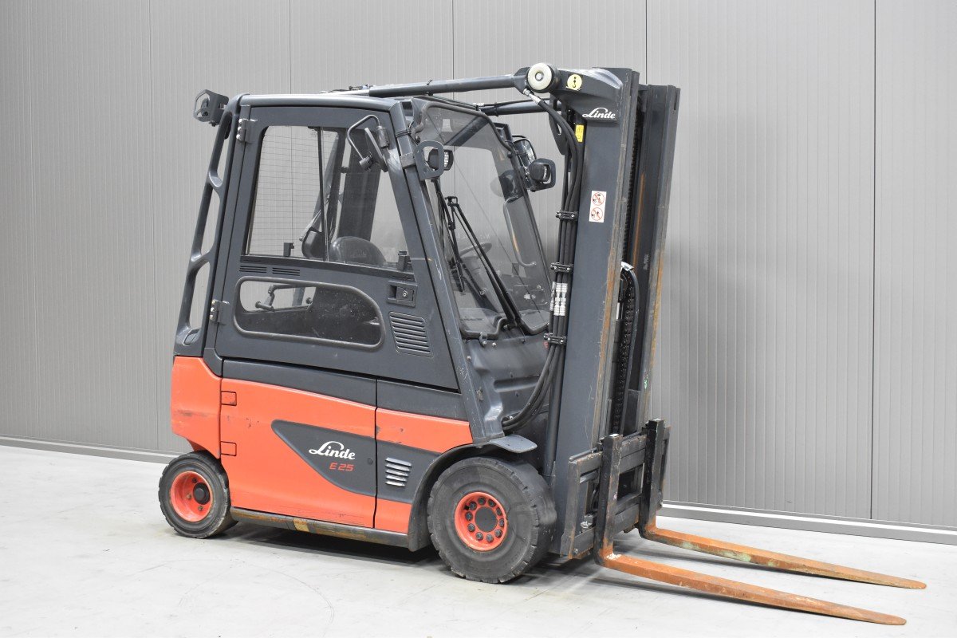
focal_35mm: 44
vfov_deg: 30.8
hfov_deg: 45.0
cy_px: 319
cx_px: 478
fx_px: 1156
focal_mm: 29
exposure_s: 1/25
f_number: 5.6
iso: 2000
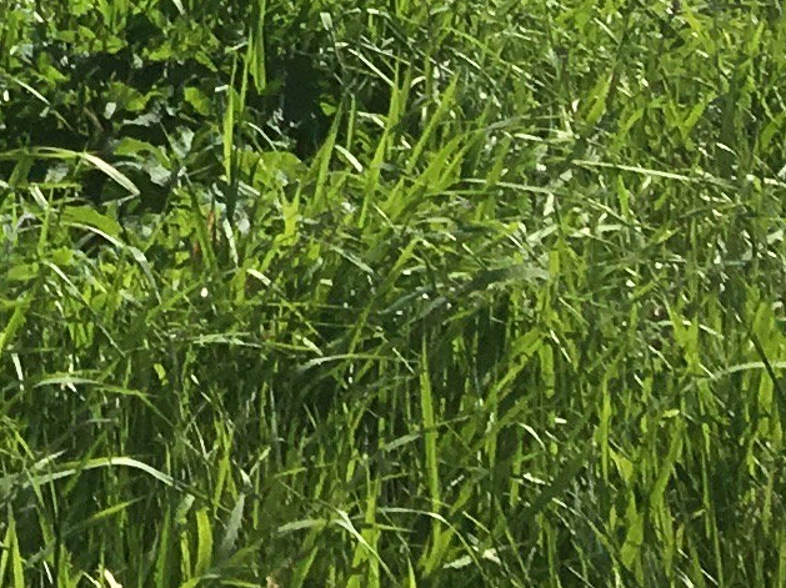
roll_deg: +0.2
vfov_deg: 7.3
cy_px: -958
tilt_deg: +4.4
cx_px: -1373
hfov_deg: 9.1
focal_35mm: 186
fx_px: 4221
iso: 25
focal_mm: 4.15
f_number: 2.2
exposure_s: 1/2024
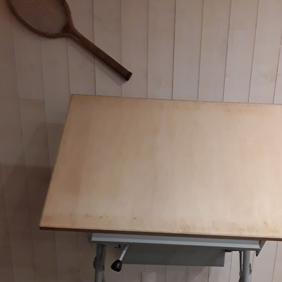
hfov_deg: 42.6
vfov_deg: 41.1
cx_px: 169
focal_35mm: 39
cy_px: 224
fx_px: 359
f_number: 1.9
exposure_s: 1/33
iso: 125
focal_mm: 2.91
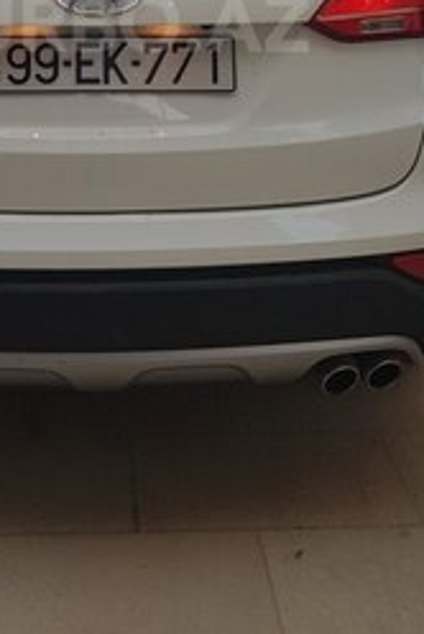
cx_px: 112
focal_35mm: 54
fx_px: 951
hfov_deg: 24.9
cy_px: 23
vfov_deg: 34.1
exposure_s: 1/295
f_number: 1.7
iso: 40
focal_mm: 4.2
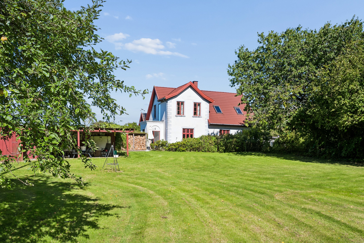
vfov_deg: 43.6
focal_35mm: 30
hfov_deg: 61.9
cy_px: 122
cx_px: 182
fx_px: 303
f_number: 6.3
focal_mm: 30
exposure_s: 1/500
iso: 100
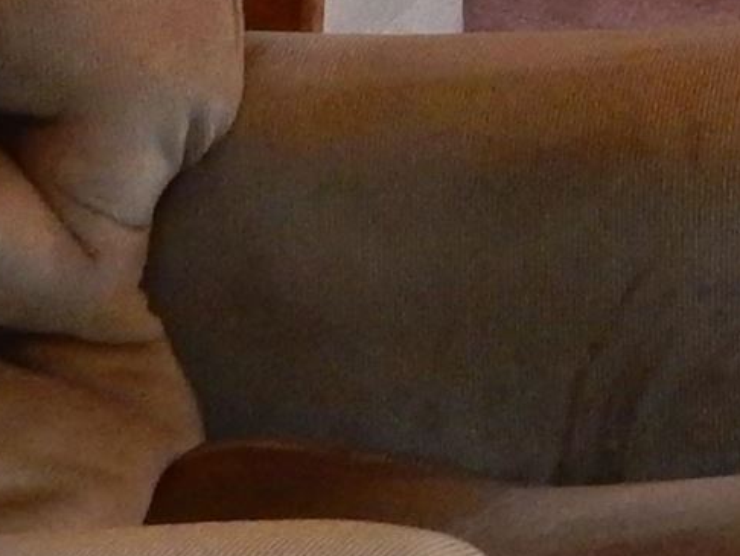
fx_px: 3379
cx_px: 1513
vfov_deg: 8.8
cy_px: -644
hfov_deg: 11.2
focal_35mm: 158
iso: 400
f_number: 3.7
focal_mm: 4.5
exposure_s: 1/50
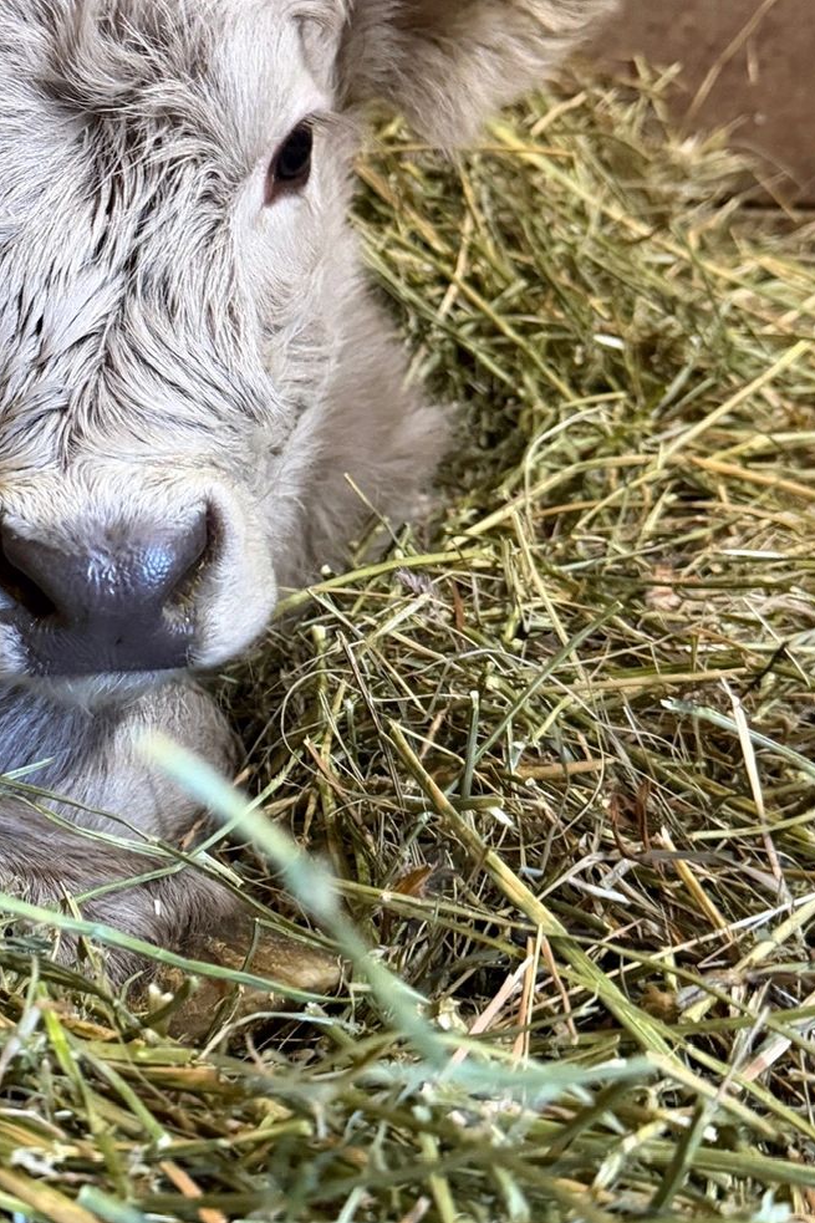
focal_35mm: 52
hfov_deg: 25.5
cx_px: 154
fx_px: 1766
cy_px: 555
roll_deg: -4.2
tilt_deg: -17.0
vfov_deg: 38.2
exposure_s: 1/40
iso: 800
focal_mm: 6.76
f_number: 1.78
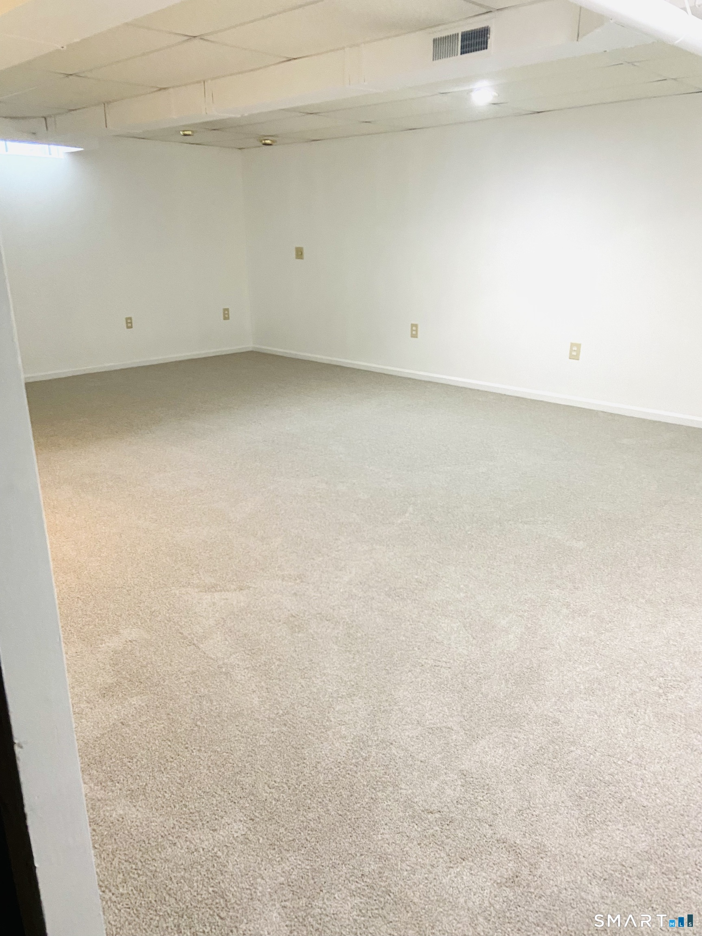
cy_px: 468
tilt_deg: -16.5
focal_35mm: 26
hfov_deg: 53.1
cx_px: 351
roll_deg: +1.2
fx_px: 703
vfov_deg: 67.3
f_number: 1.8
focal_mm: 4.25
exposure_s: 1/60
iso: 250
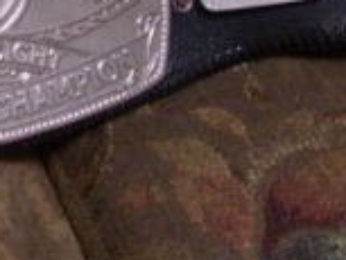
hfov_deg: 12.4
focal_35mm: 155
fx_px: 1550
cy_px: -52
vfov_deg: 9.5
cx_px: -84
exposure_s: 1/8
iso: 160
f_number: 2.7
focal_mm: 6
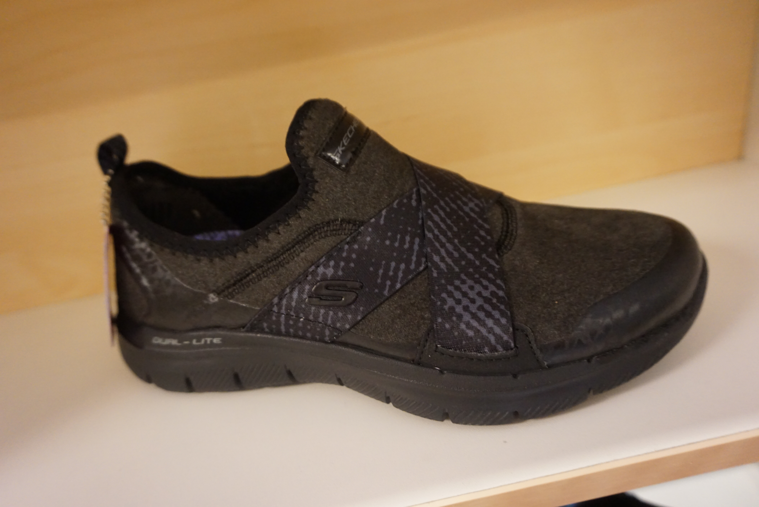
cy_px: 254
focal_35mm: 26
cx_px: 380
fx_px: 538
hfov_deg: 70.4
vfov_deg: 50.5
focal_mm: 17
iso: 3200
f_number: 3.5
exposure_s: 1/80
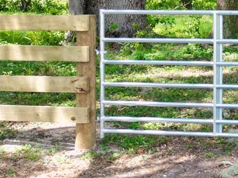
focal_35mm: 87
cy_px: 5
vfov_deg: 16.7
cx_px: 370
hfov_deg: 19.3
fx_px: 598
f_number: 1.7
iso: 200
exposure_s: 1/640
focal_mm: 6.72
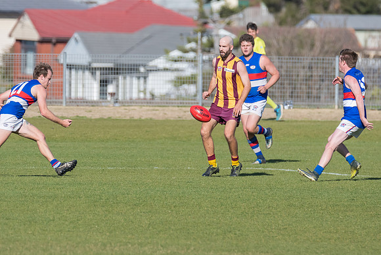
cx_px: 210
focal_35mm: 753
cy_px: 139
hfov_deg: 2.7
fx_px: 7970
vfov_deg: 1.8
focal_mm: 450
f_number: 8
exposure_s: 1/3200
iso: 800
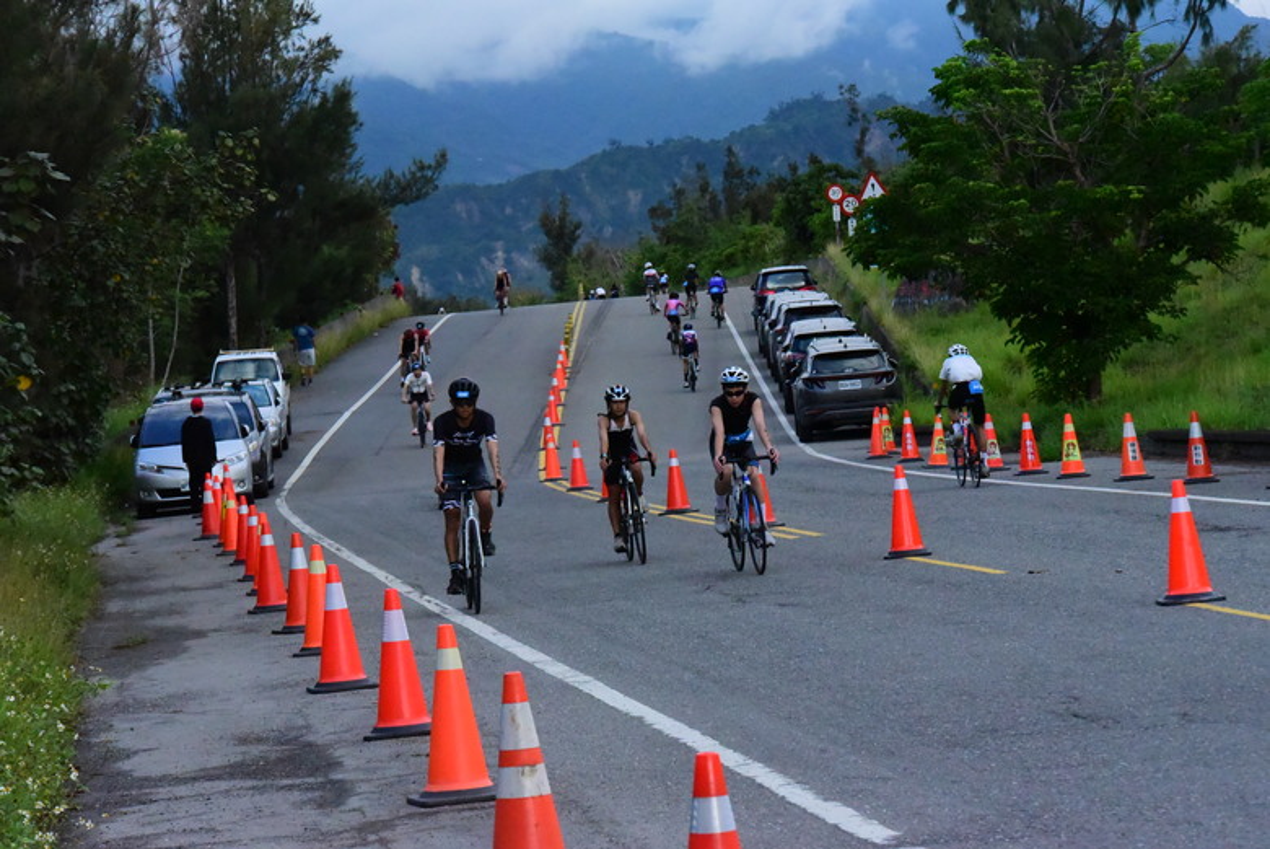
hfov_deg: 14.1
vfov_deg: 9.5
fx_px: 5118
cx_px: 635
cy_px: 424
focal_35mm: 145
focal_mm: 145
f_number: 14
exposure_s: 1/4000
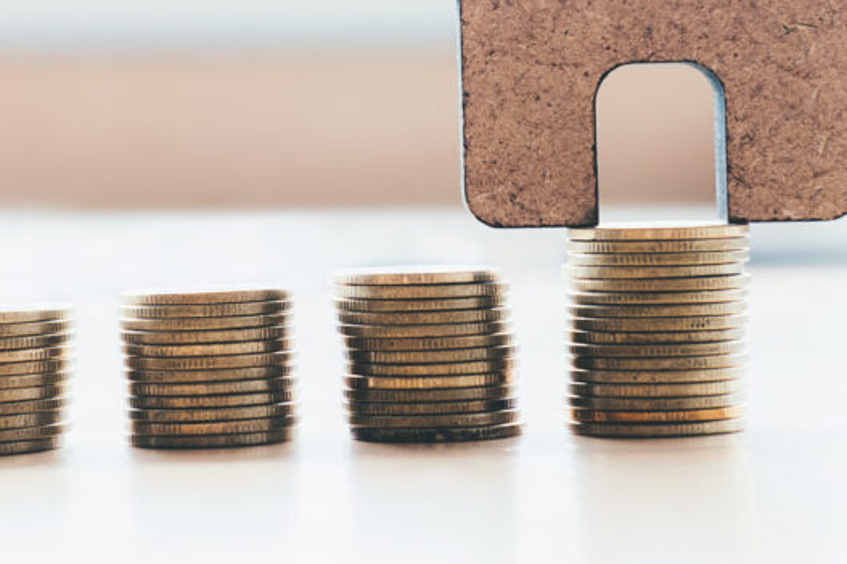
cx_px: 307
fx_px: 2422
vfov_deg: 13.2
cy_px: 96
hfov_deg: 19.8
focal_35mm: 103
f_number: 5
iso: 800
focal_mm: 35
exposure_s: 1/60
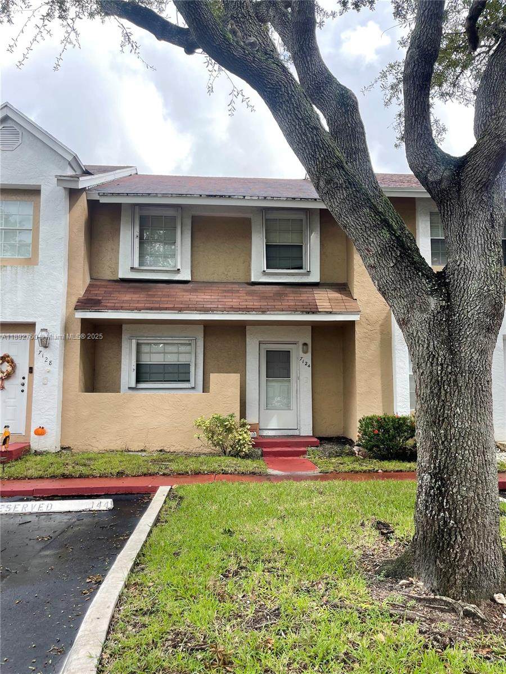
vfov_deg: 69.4
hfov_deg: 54.9
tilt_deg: +6.5
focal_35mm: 25
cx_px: 253
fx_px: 487
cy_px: 337
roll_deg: +0.0
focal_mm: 5.1
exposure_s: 1/780
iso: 32
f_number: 1.6
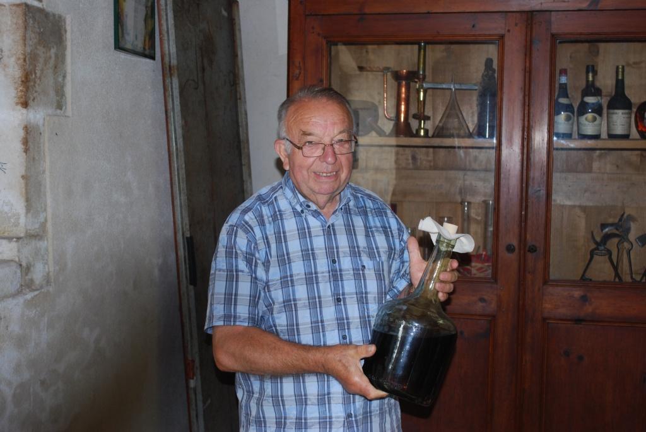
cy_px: 216
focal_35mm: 51
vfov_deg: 26.5
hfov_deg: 38.8
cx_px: 323
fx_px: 916
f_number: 5
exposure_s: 1/60
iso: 200
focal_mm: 34
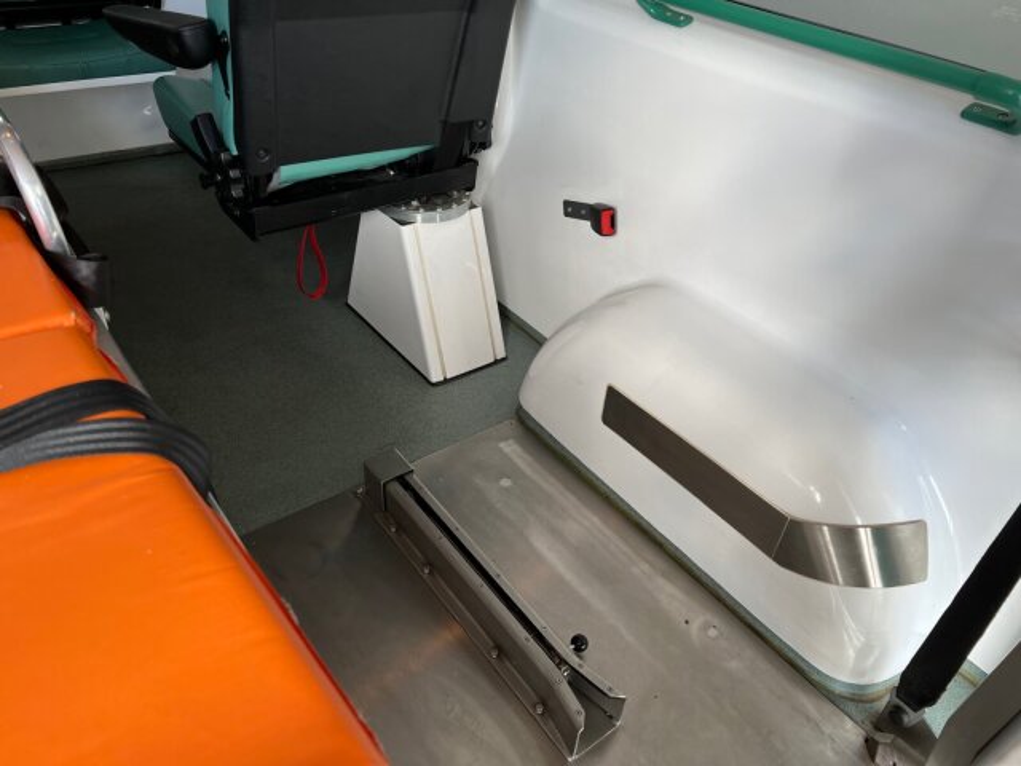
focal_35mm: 26
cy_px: 383
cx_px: 510
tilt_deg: -37.5
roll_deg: -7.0
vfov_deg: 53.1
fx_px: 767
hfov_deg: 67.3
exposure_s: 1/121
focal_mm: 5.7
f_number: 1.5
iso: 50
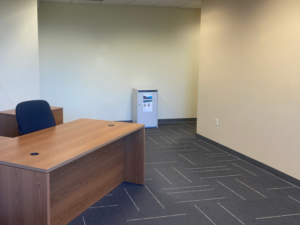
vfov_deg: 38.6
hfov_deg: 49.7
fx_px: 321
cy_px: 102
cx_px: 115
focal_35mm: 37
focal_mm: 4.25
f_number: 1.8
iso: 64
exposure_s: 1/60
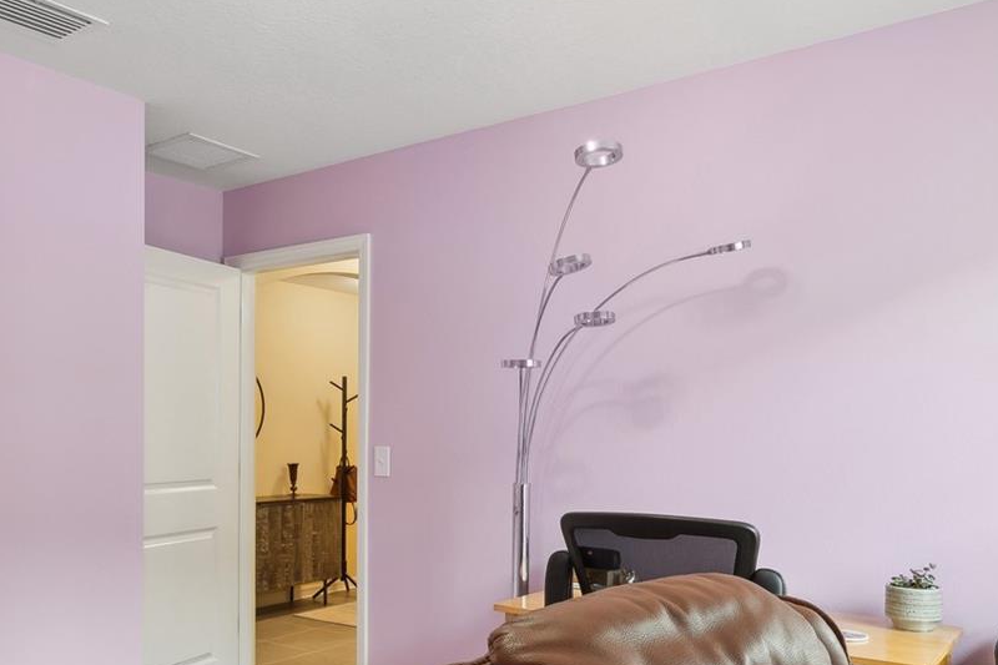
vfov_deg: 43.1
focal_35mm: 30
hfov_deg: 61.9
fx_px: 831
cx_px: 474
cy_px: 429
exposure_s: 1/8
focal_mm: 10
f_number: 8
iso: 200
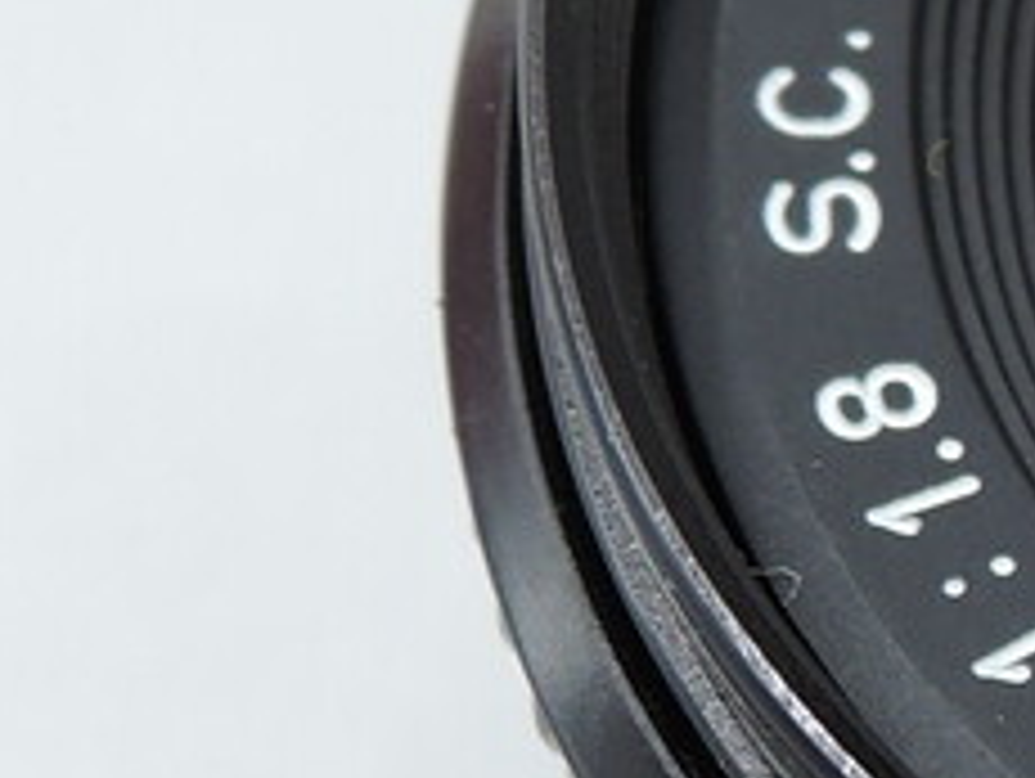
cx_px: 1818
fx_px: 3741
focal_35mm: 125
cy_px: 400
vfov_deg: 11.9
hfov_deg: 14.1
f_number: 2.8
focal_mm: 5.1
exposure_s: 1/30
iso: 90
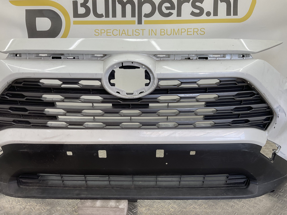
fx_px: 240
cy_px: 108
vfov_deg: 48.2
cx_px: 144
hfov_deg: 61.7
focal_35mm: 29
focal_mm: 3
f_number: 1.8
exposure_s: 1/120
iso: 20
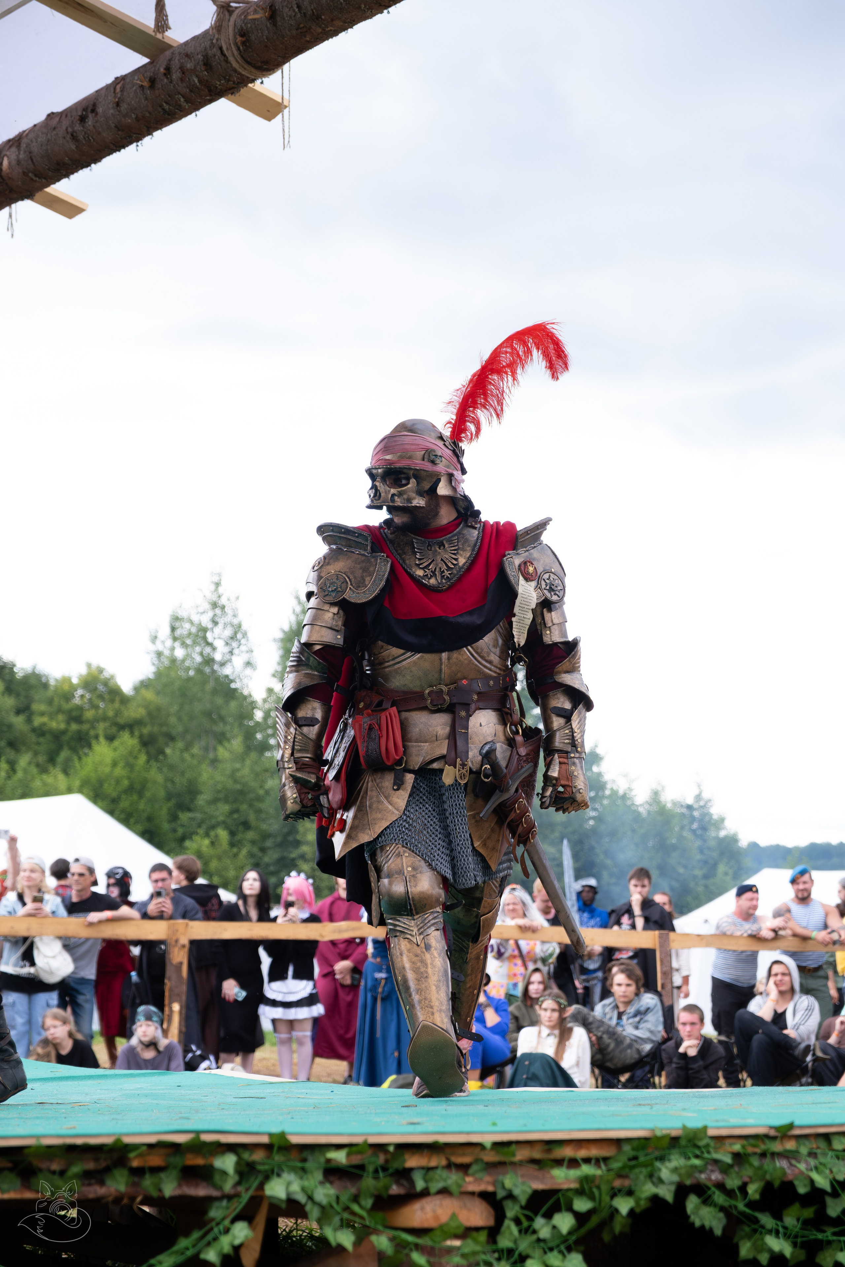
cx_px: 422
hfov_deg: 16.5
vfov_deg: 24.5
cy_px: 634
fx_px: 2922
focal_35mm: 83
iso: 1000
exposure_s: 1/800
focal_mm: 55
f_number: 4
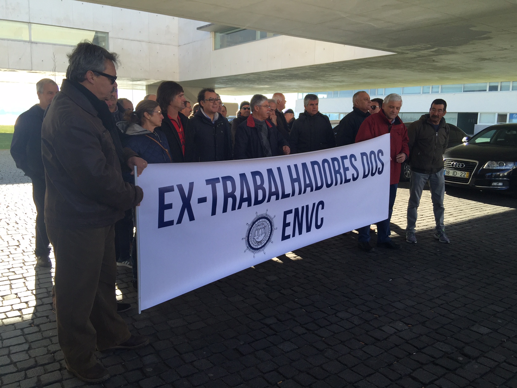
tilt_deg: -9.8
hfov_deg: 61.7
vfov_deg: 48.2
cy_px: 194
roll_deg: -0.1
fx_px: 433
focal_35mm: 29
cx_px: 258
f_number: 2.2
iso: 32
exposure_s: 1/534
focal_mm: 4.15
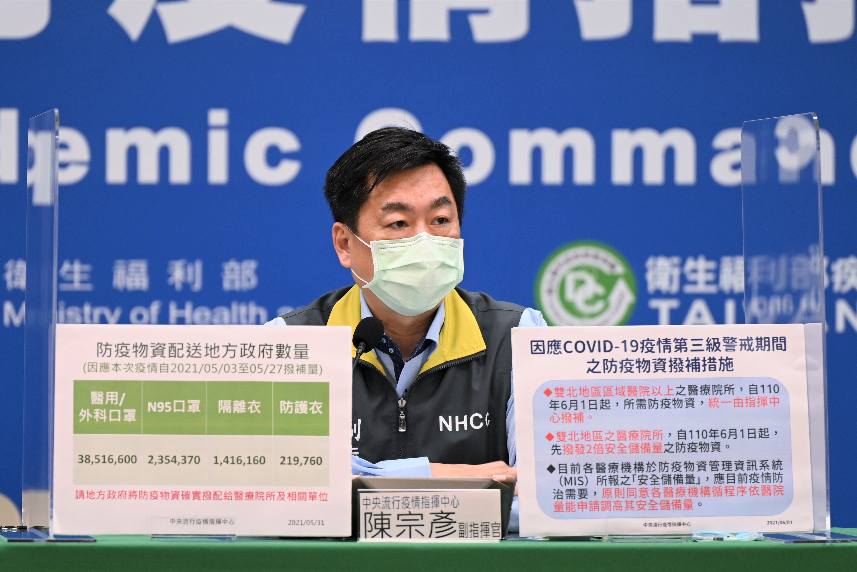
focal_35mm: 200
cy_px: 286
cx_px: 428
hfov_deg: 10.3
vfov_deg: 6.9
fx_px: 4761
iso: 500
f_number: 2.8
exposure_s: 1/160
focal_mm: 200
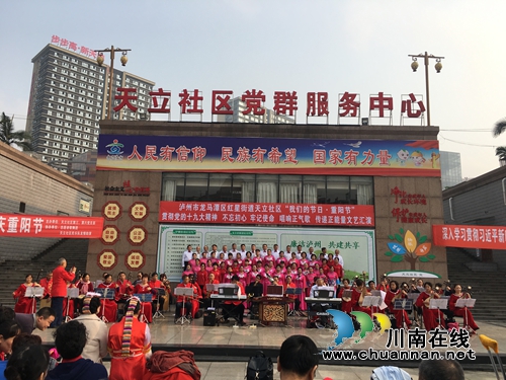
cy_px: 190
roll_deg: -1.6
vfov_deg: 48.2
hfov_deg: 61.7
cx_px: 253
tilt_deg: +11.5
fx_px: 424
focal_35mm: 29
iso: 25
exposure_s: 1/777
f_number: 2.2
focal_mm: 4.15
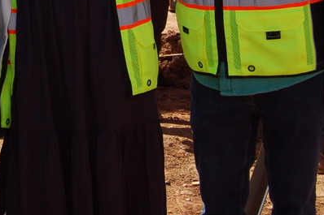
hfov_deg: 15.9
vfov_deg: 10.9
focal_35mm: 123
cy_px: -70
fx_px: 1106
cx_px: -78
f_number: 9
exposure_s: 1/320
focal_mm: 30
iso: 200
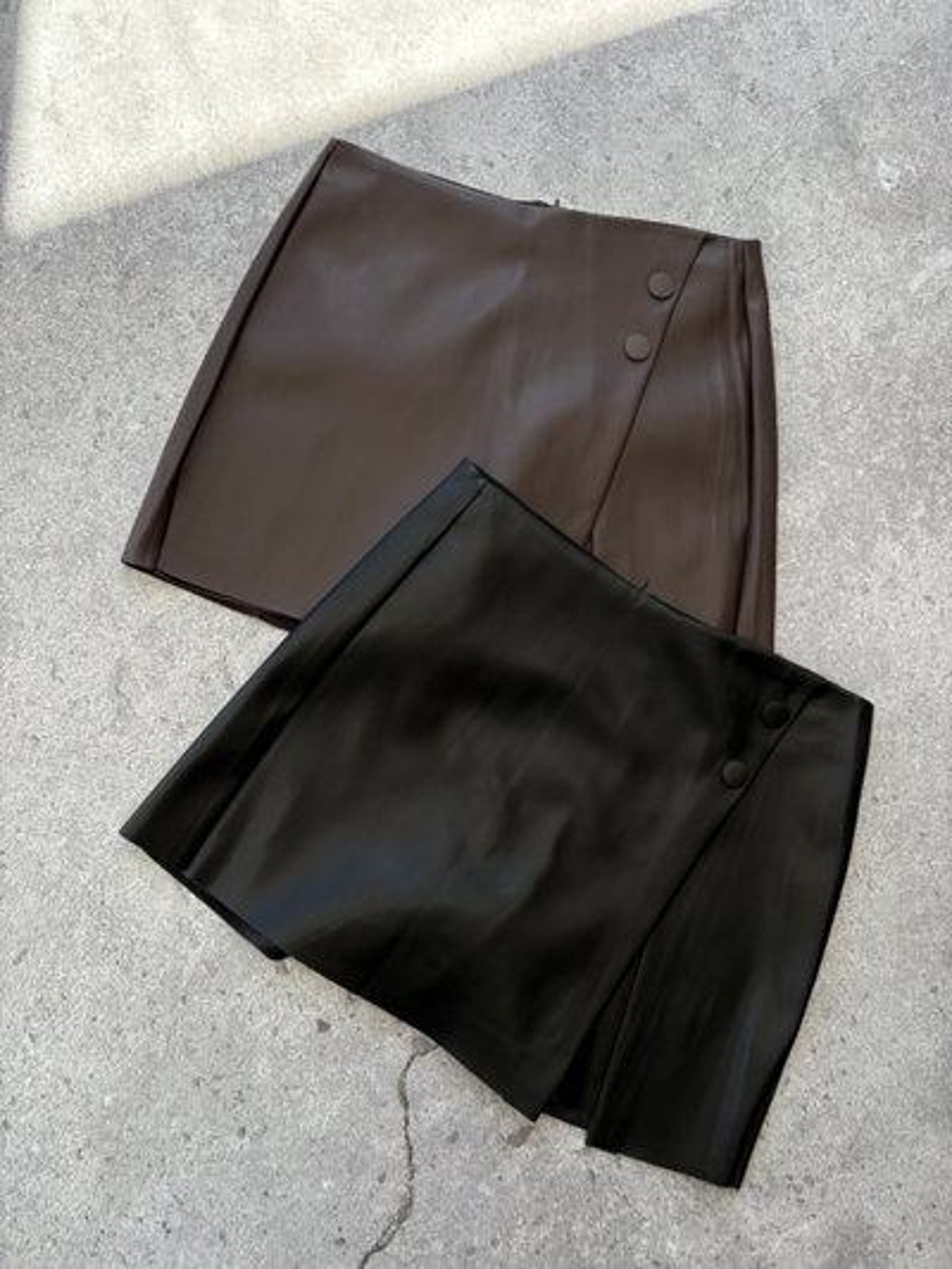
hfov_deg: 53.1
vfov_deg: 67.3
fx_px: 953
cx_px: 476
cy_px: 634
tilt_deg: -82.7
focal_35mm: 26
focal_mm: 5.96
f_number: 1.6
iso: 50
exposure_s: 1/1016
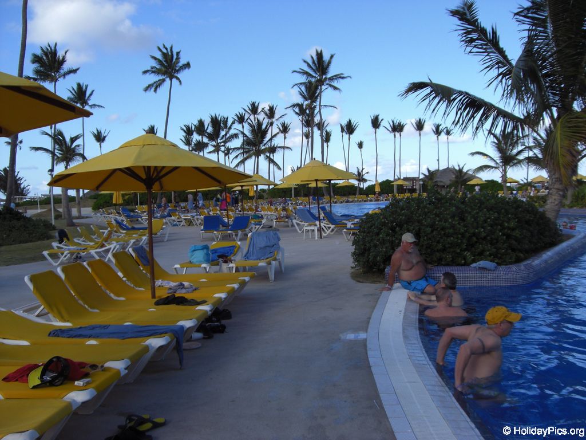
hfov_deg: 49.0
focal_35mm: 38
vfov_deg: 37.7
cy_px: 220
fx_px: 643
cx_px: 293
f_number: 2.7
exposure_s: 1/800
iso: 64
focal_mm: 6.2
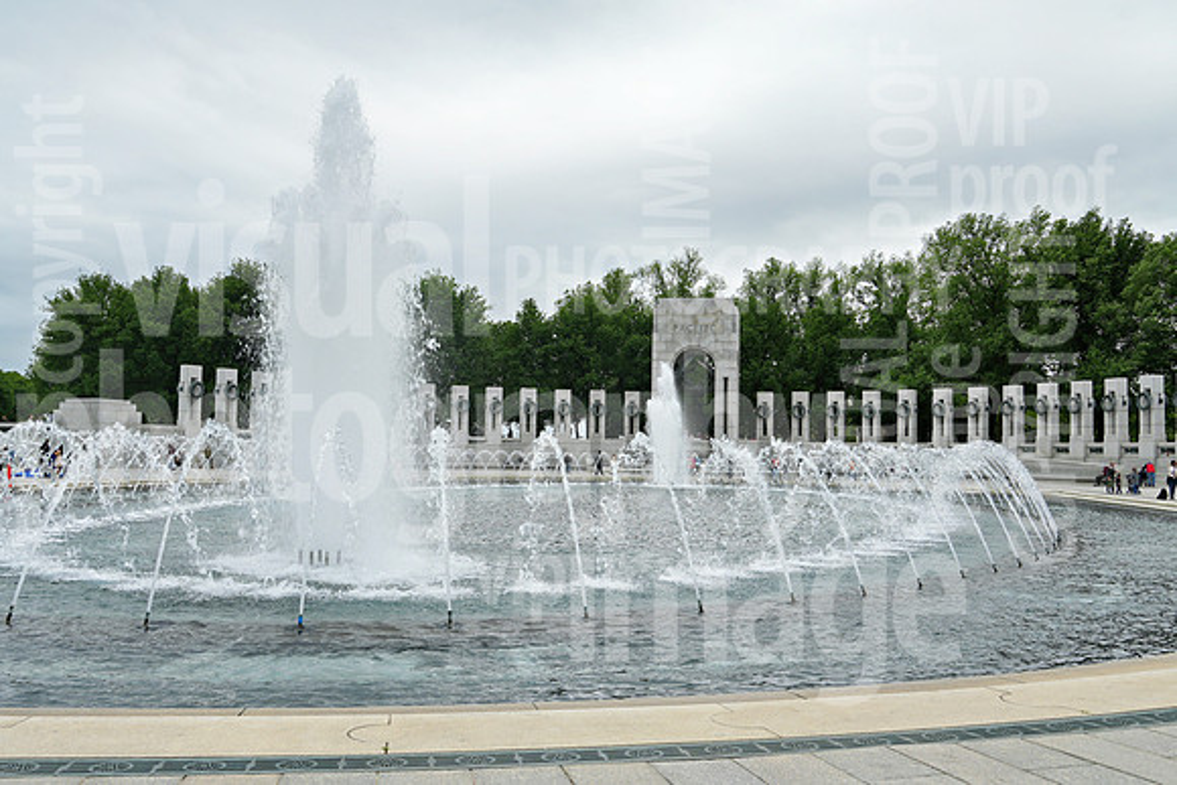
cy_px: 392
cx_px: 588
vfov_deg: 38.4
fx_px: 1128
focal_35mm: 34
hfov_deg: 55.1
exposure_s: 1/125
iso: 100
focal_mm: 23
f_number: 10
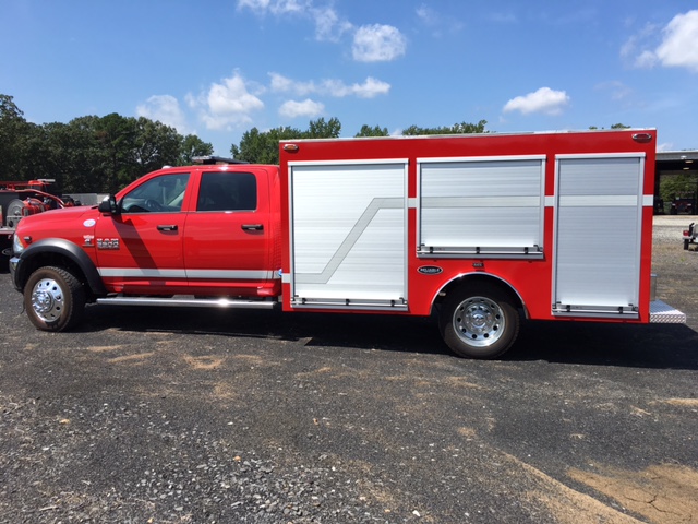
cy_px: 262
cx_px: 349
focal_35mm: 29
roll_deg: -0.1
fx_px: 585
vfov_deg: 48.2
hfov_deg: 61.7
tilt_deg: -4.8
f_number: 2.2
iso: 25
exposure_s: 1/1451
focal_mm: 4.15
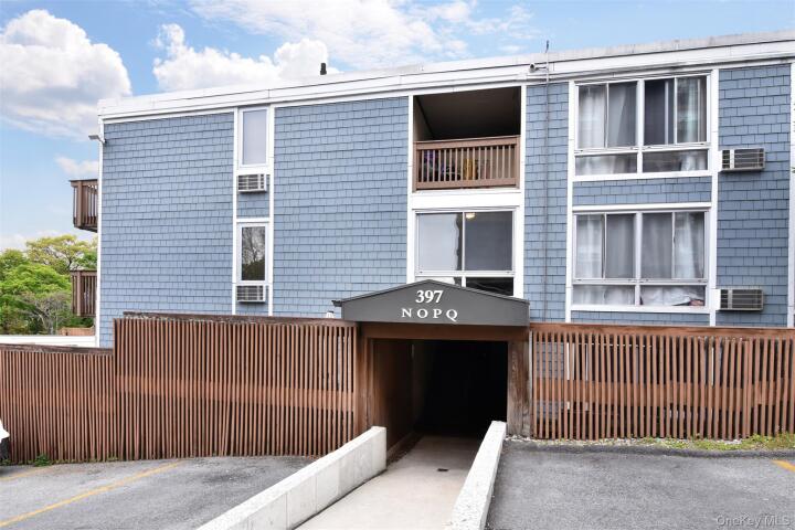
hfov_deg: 81.2
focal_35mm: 21
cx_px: 398
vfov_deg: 59.5
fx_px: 464
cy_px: 265
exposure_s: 1/60
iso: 640
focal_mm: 14
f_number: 11
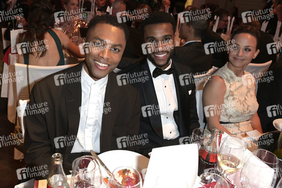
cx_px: 141
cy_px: 94
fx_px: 211
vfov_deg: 47.9
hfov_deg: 67.4
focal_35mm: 27
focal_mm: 27
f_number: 5.6
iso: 1000
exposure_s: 1/60
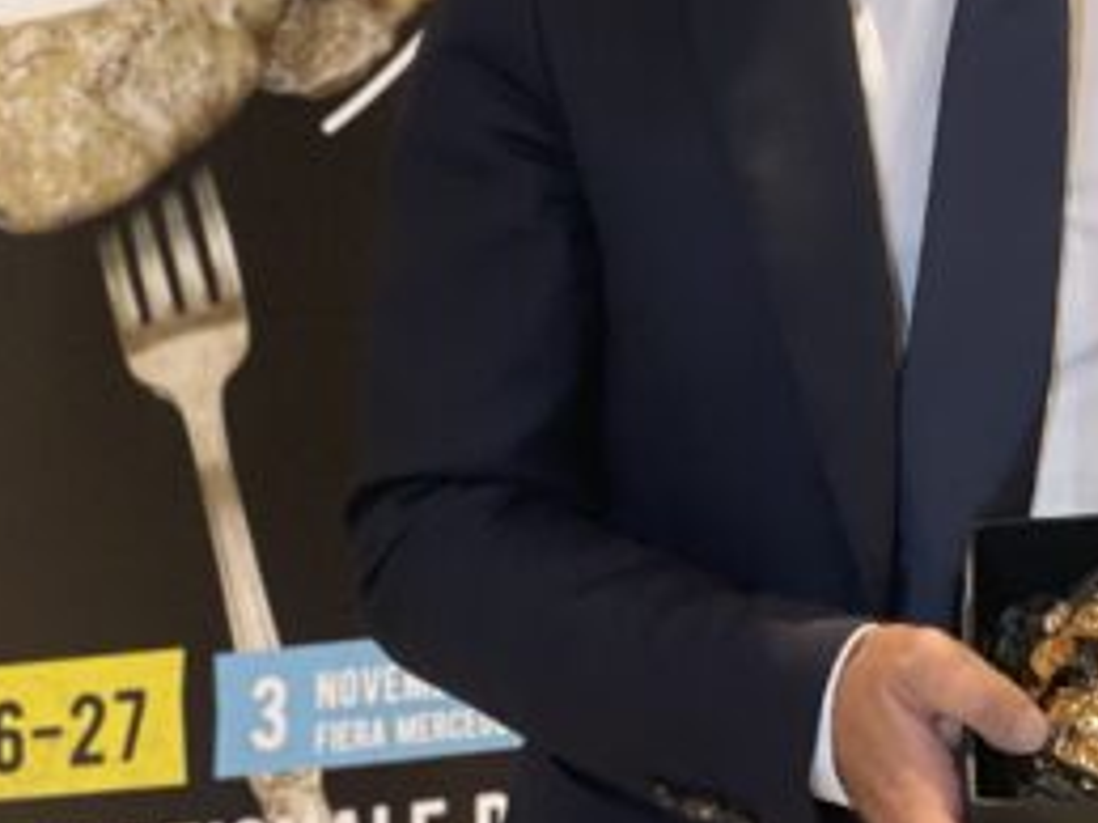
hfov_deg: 14.1
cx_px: 424
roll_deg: -0.8
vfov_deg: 10.5
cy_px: 119
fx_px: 4439
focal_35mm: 140
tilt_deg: -7.9
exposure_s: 1/33
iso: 320
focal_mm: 6
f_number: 2
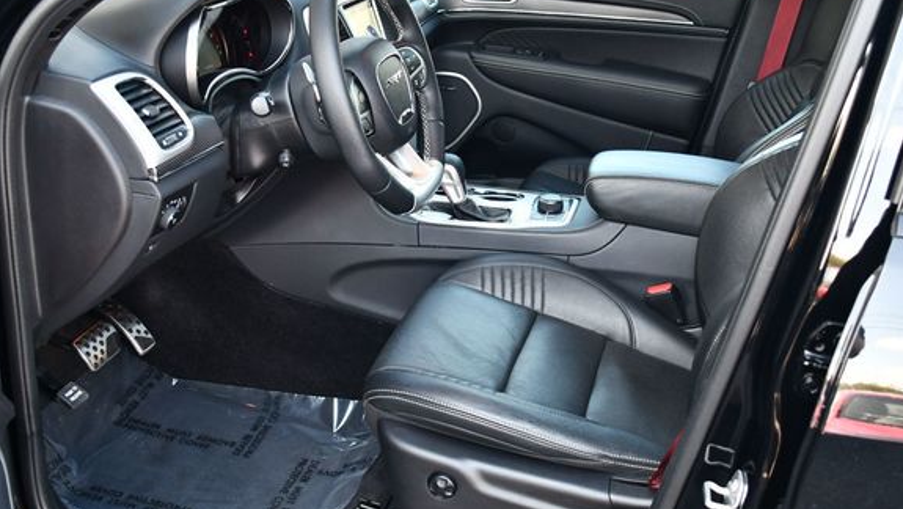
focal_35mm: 42
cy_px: 262
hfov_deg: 48.3
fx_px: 1006
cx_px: 438
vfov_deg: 28.4
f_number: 3.5
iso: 800
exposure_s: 1/200
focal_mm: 18
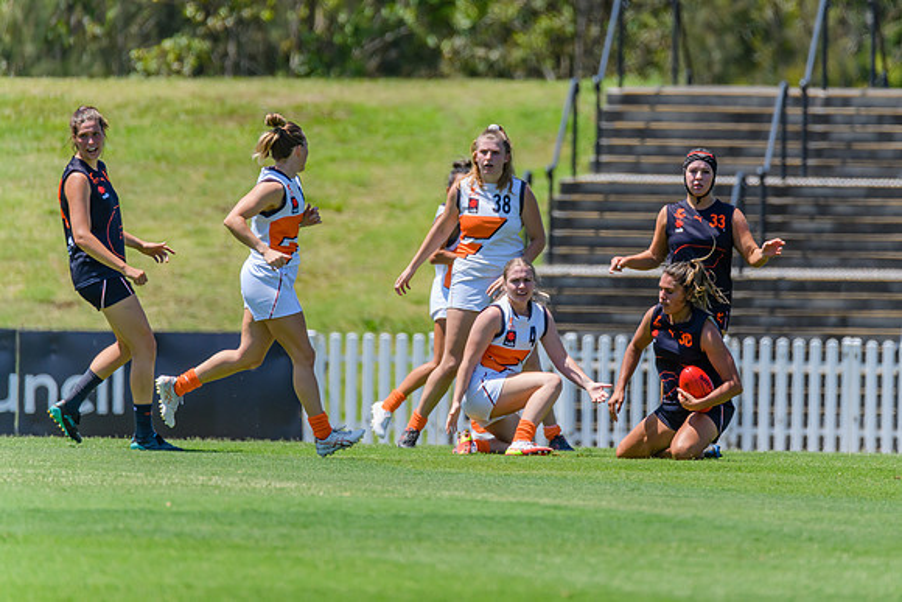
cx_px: 549
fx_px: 18661
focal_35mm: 745
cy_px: 256
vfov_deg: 1.8
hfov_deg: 2.8
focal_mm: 600
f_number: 7.1
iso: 800
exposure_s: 1/2000
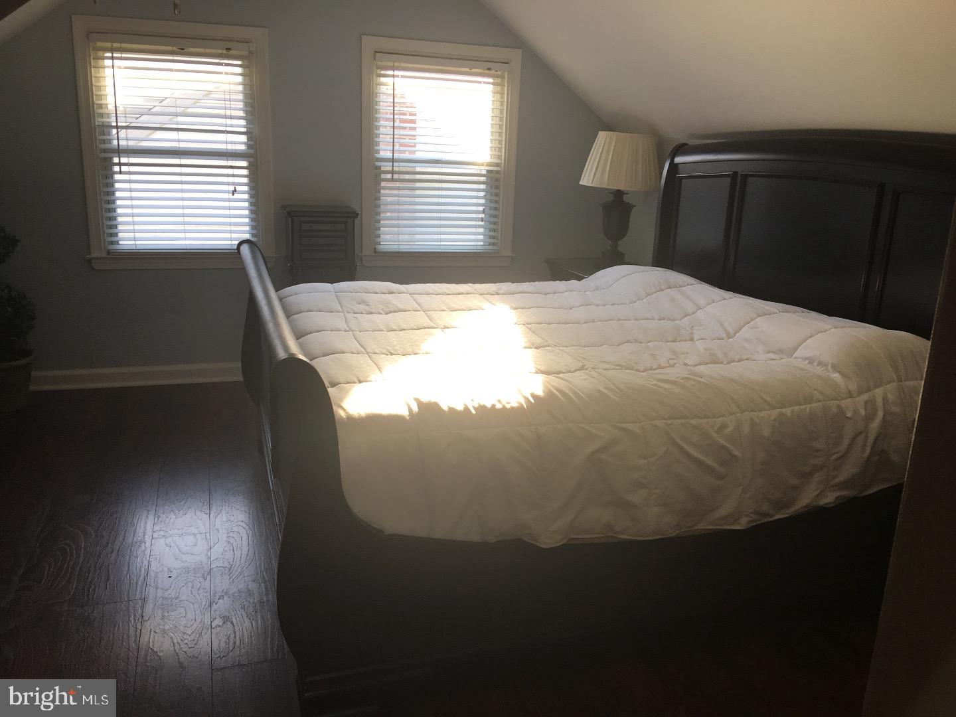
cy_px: 358
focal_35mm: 29
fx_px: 801
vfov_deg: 48.2
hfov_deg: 61.7
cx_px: 478
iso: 25
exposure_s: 1/60
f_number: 2.2
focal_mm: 4.15
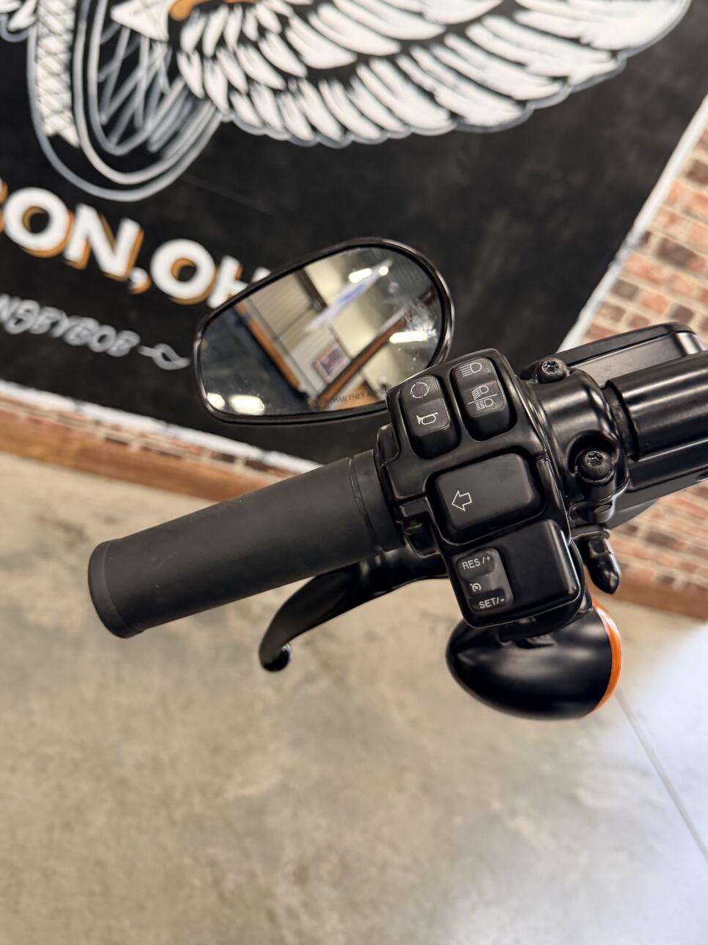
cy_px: 400
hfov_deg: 49.7
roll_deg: -26.9
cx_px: 377
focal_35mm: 28
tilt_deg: -22.5
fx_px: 764
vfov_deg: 63.1
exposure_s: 1/60
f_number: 1.78
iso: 160
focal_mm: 6.76
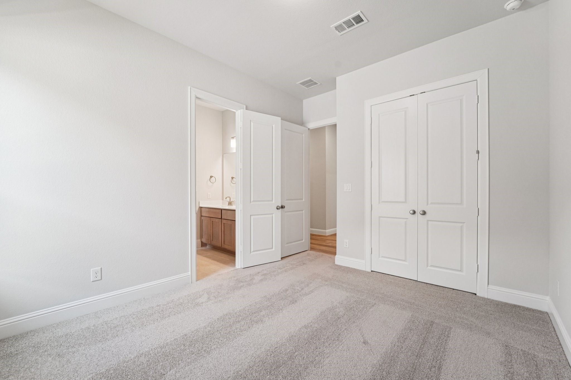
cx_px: 286
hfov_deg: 104.3
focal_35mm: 14
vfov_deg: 81.2
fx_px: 222
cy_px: 190
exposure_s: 1/40
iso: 500
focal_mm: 14
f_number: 8
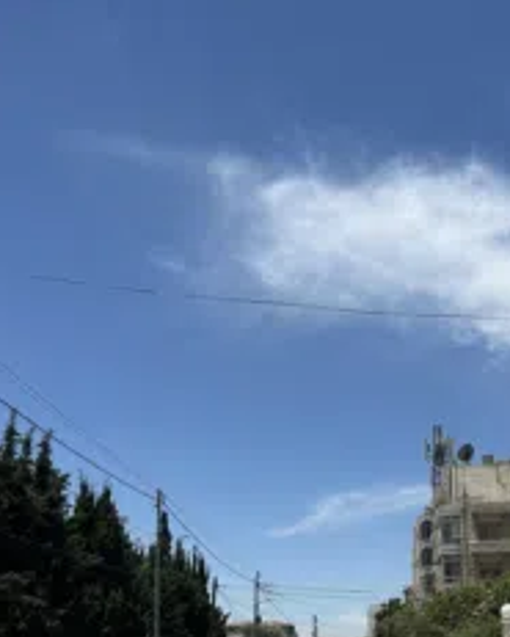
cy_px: 549
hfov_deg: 33.3
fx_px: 830
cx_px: 400
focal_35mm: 44
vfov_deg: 39.5
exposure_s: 1/6211
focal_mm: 5.7
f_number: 1.5
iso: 50
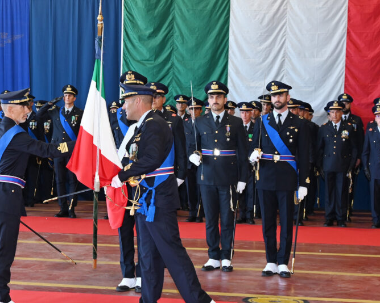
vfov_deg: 22.1
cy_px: 166
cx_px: 113
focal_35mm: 69
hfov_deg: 27.3
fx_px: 776
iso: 640
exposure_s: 1/200
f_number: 5.3
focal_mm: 48
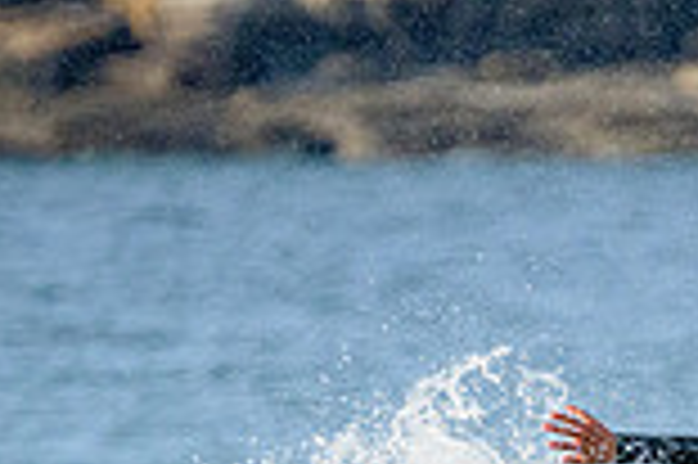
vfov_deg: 0.6
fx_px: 45806
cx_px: 1004
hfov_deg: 0.9
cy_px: 867
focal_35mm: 2365
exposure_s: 1/1250
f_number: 11
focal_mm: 630
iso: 4000
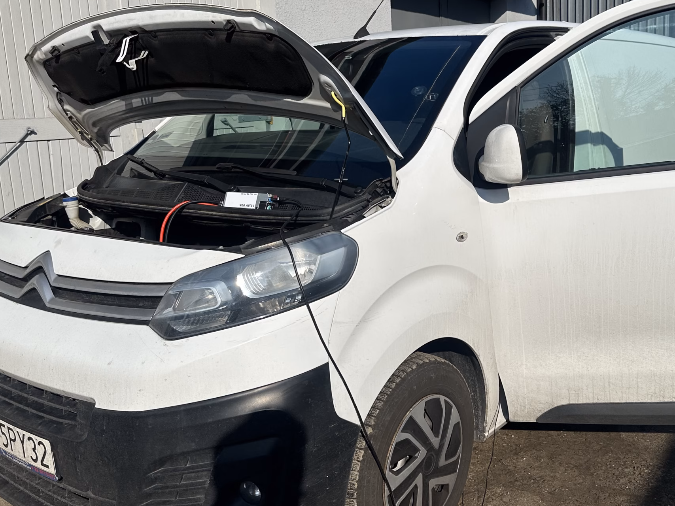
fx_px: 702
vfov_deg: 39.6
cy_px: 223
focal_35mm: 36
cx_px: 411
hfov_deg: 51.0
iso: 80
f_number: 1.78
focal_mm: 6.86
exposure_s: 1/10753
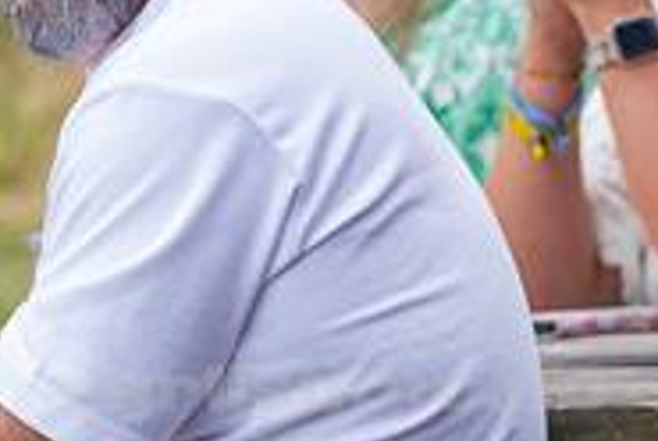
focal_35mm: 641
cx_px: 85
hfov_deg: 3.2
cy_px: 132
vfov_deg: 2.2
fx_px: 11735
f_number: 2.8
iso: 320
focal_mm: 165
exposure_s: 1/800
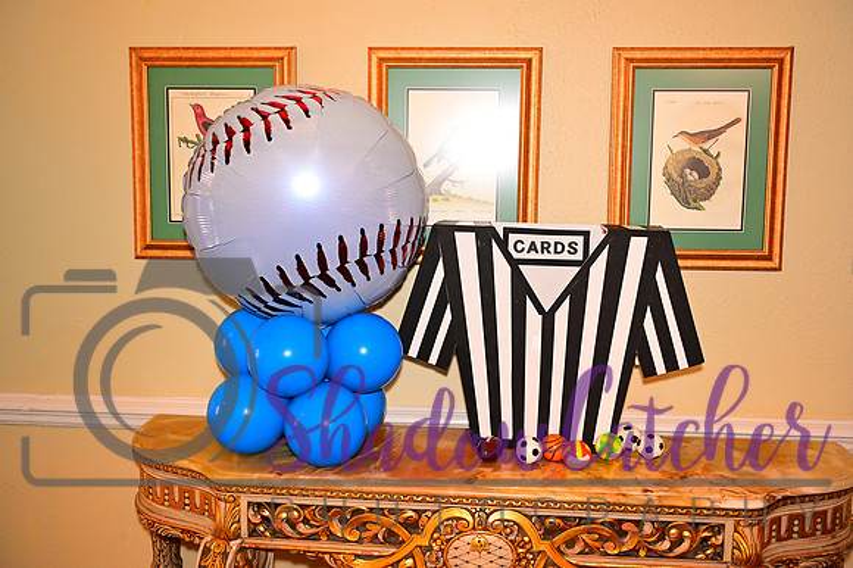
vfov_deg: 38.8
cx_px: 426
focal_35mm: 34
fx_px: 805
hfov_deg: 55.8
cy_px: 284
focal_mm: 34
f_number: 2.8
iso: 3200
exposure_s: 1/200
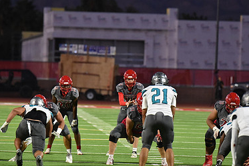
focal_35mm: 311
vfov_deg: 4.4
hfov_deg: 6.6
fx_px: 2152
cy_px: 91
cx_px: 128
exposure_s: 1/1000
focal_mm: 200
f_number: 2.8
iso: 7200
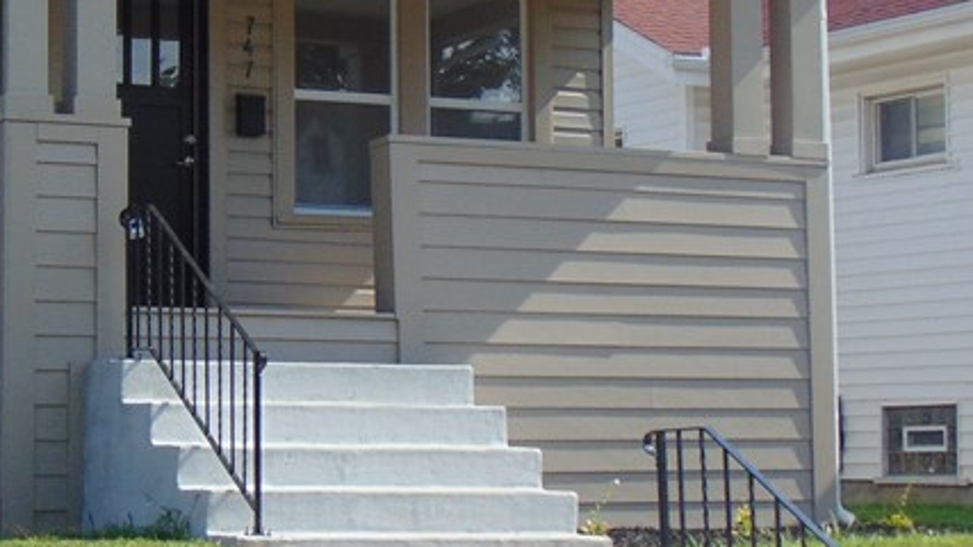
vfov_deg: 11.9
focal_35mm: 102
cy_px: 196
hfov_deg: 20.8
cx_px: 230
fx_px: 2631
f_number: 3.3
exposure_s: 1/800
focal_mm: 6.9
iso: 80
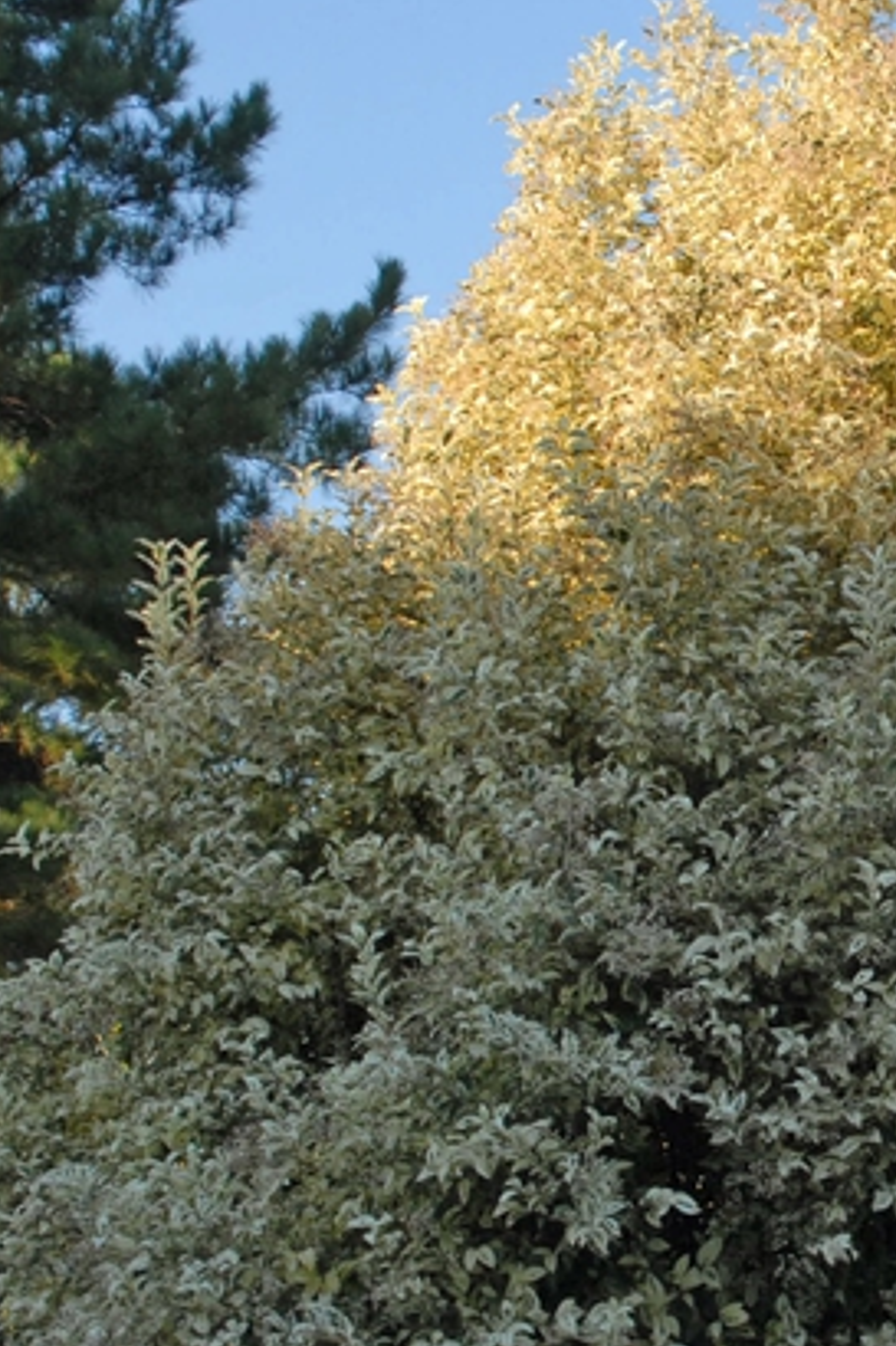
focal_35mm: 105
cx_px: 1139
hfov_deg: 12.6
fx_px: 3923
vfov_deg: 19.5
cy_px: 760
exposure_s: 1/250
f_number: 8
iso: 400
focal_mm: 28
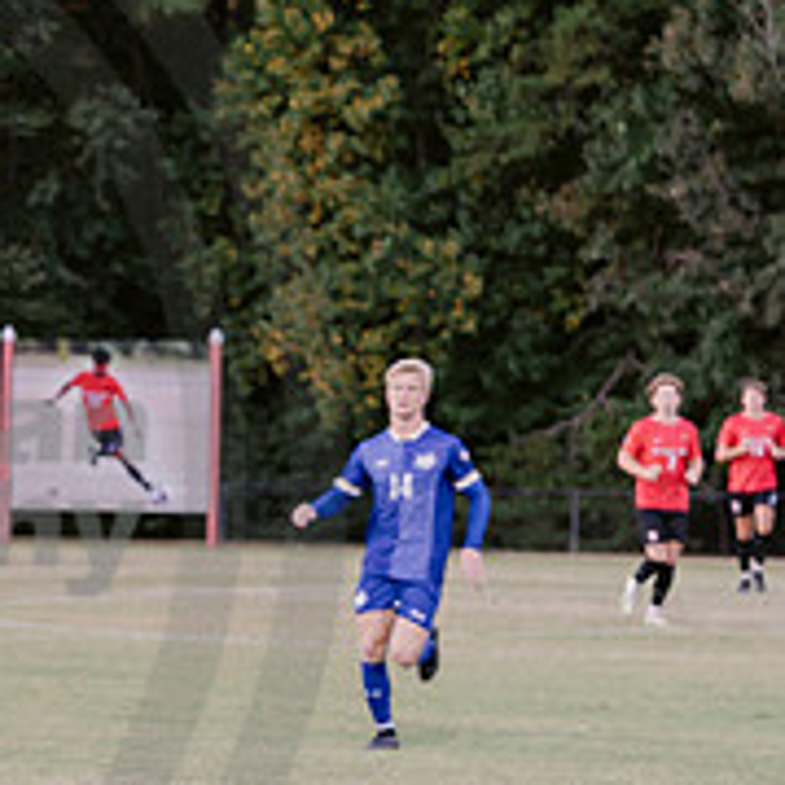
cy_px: 471
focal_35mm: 248
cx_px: -430
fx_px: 6363
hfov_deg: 6.9
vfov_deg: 7.1
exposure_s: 1/200
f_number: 4.5
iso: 640
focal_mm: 90
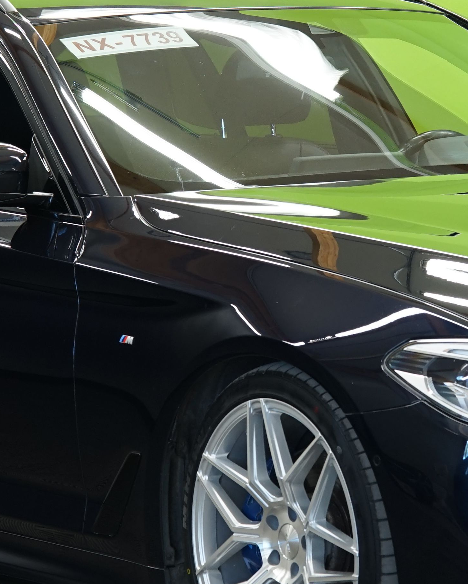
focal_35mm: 216
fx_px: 3740
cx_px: 337
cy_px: 255
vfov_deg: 8.9
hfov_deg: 7.2
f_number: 5.6
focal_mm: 70
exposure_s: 1/15
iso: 500
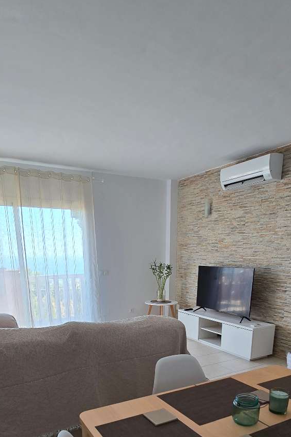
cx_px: 137
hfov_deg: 53.1
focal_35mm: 24
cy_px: 345
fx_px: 291
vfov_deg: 67.4
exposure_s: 1/50
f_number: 2.2
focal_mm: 2.2
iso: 50
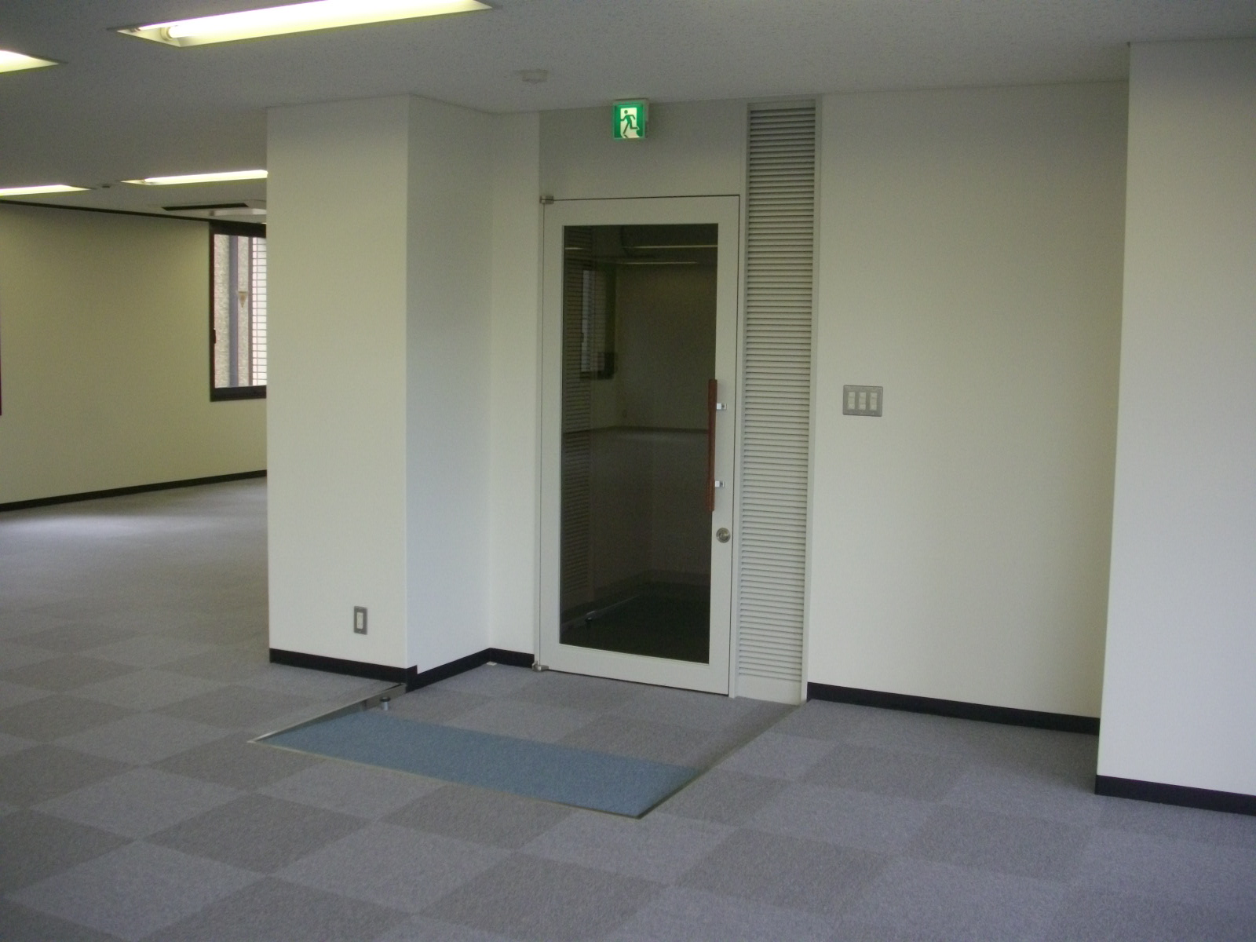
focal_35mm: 37
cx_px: 628
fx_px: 1343
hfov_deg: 50.1
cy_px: 471
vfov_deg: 38.7
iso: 165
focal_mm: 6.2
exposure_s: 1/125
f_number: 2.8
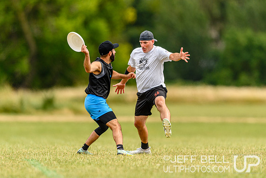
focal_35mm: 600
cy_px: 89
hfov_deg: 3.4
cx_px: 133
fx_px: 4434
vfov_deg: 2.3
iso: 125
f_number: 3.2
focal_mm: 400
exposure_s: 1/1250
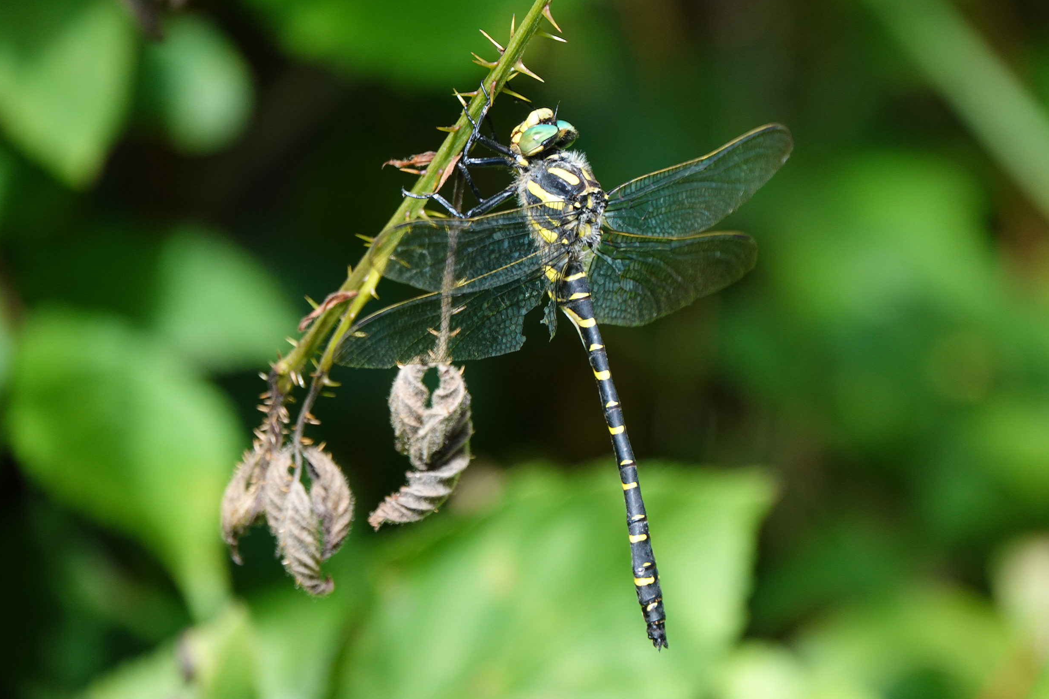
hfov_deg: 3.3
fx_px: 18268
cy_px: 341
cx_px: 516
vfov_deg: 2.2
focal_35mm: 627
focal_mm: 220
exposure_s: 1/320
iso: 400
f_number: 4
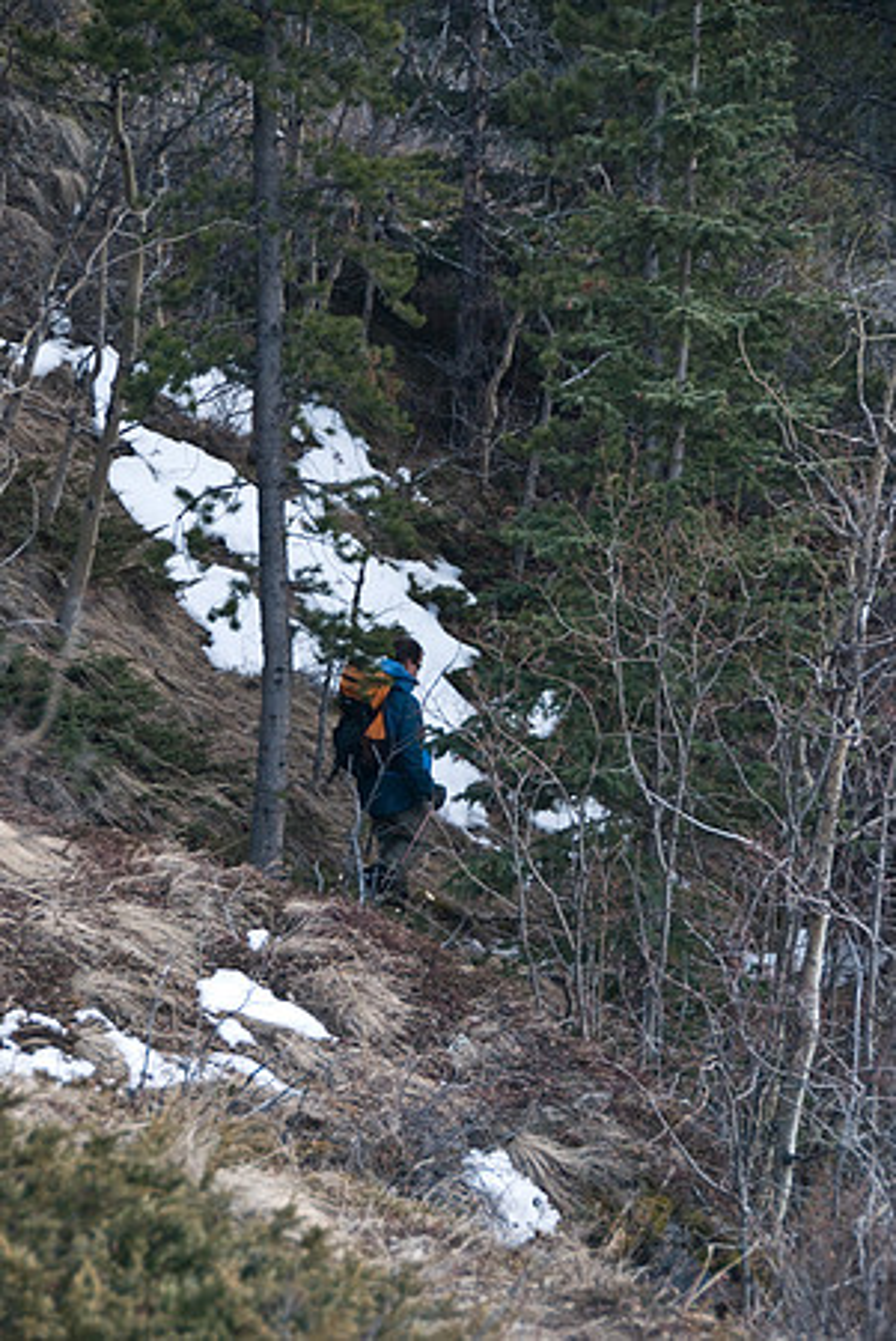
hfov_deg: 10.2
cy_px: 670
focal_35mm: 135
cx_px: 448
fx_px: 5028
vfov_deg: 15.2
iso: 800
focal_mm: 90
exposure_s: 1/40
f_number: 5.6
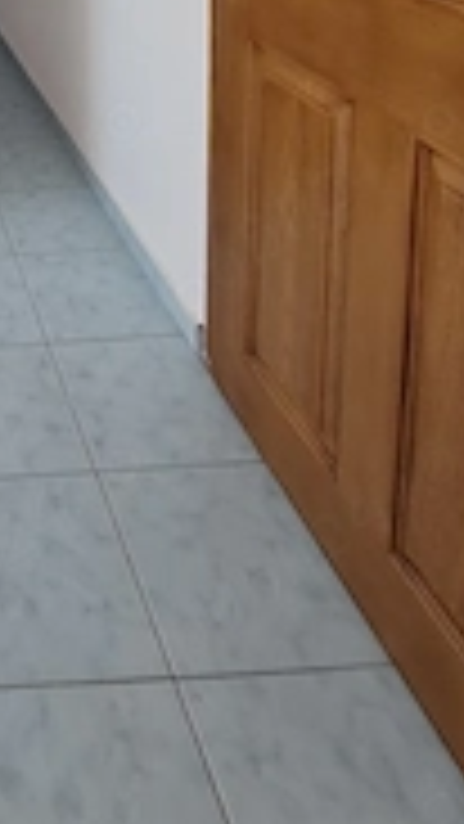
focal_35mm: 31
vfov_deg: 47.3
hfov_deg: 29.3
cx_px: -162
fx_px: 678
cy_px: -63
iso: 160
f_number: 2.2
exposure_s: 1/33
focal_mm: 1.74
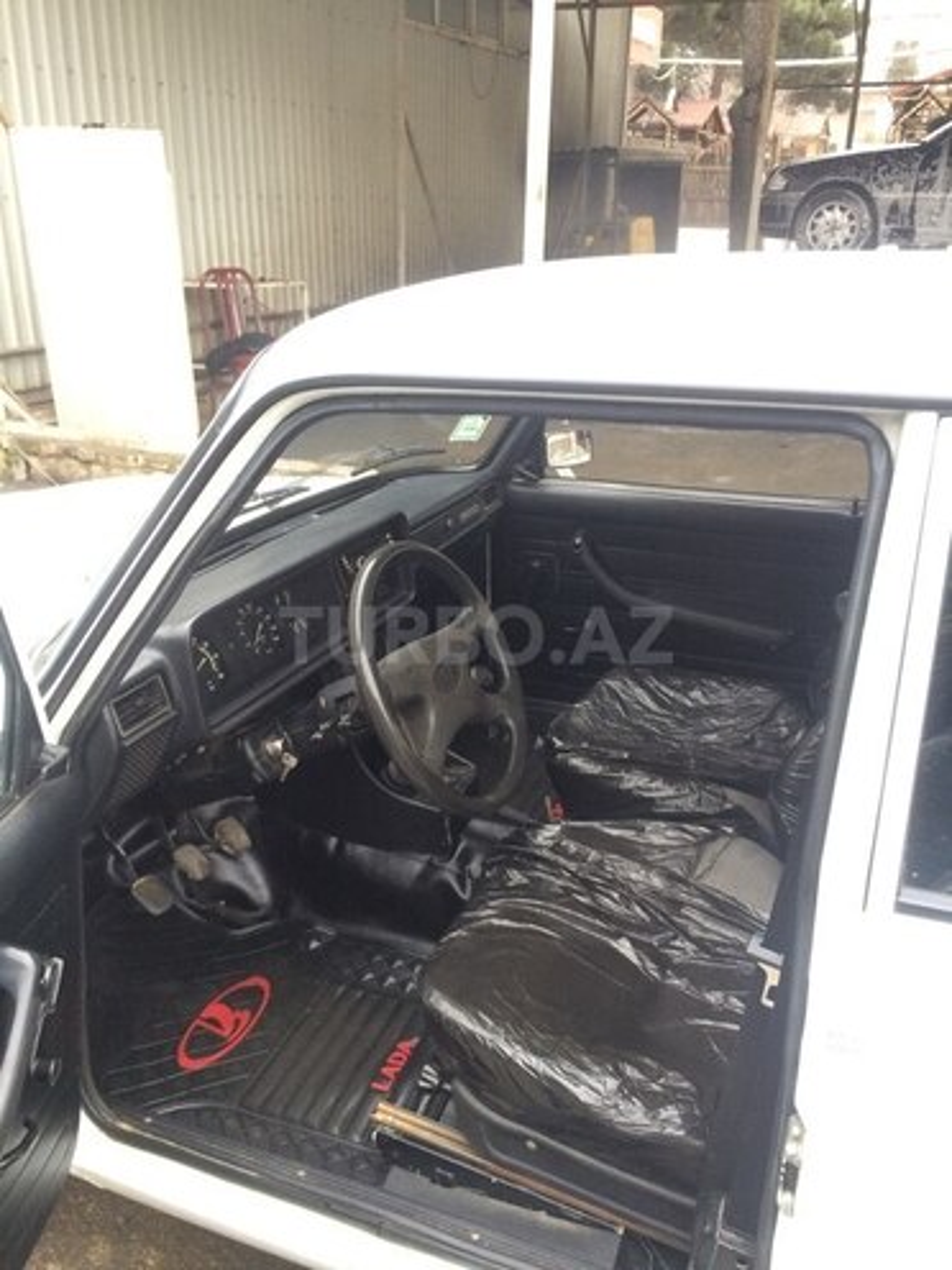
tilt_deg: -25.1
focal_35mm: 29
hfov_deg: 48.2
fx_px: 1063
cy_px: 635
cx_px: 476
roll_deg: +0.9
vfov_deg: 61.7
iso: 125
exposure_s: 1/33
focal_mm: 4.15
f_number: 2.2
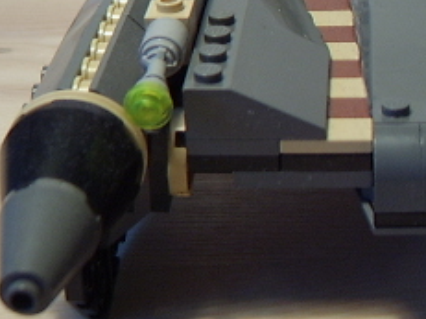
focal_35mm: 86
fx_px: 1058
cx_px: 408
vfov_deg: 16.9
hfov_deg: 22.1
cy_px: 18
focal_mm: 8.13
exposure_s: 1/23
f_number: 2.7
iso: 100
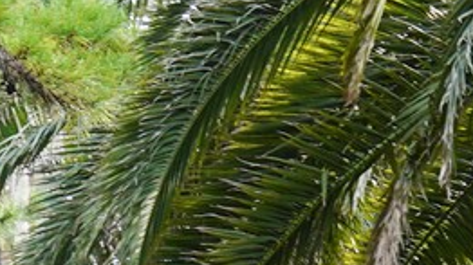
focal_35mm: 280
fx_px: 3510
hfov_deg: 7.7
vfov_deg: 4.2
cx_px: 45
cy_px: 737
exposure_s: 1/100
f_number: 6.3
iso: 200
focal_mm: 35
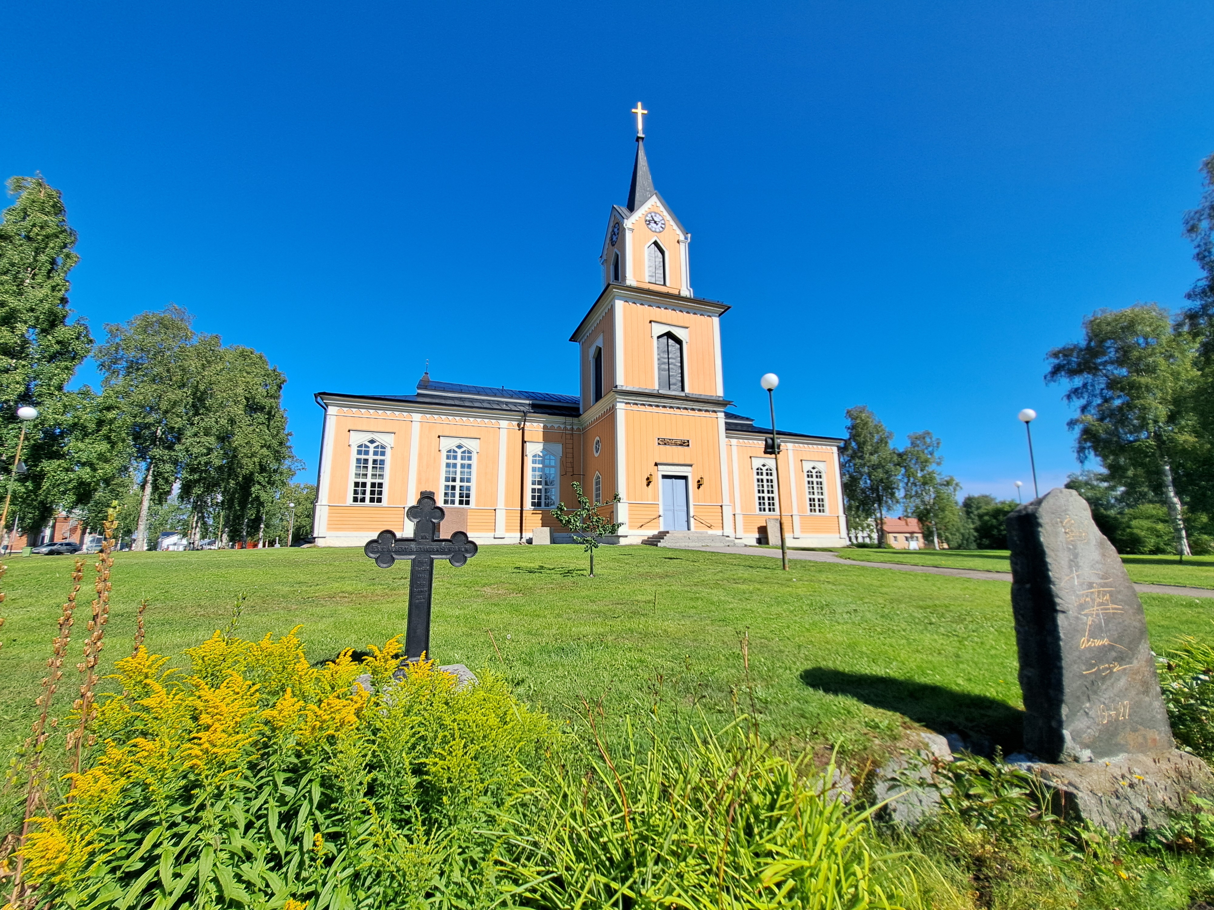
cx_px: 607
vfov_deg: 89.9
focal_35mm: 13
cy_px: 455
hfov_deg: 106.2
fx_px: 456
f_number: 2.2
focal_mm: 1.74
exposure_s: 1/1332
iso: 50
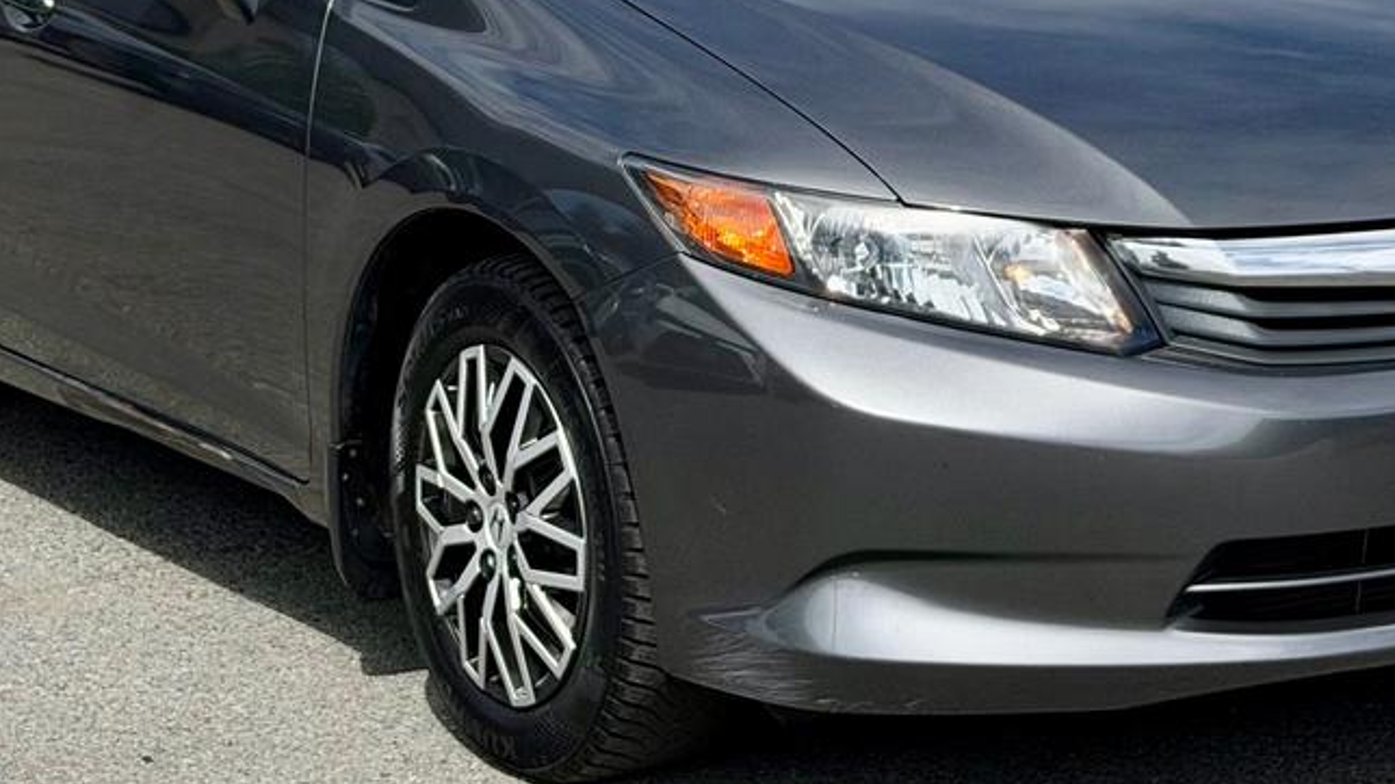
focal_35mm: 104
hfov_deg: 20.5
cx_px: 864
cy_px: 43
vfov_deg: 11.5
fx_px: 3846
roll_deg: -0.2
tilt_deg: -6.8
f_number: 1.78
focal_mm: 6.76
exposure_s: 1/8772
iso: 100
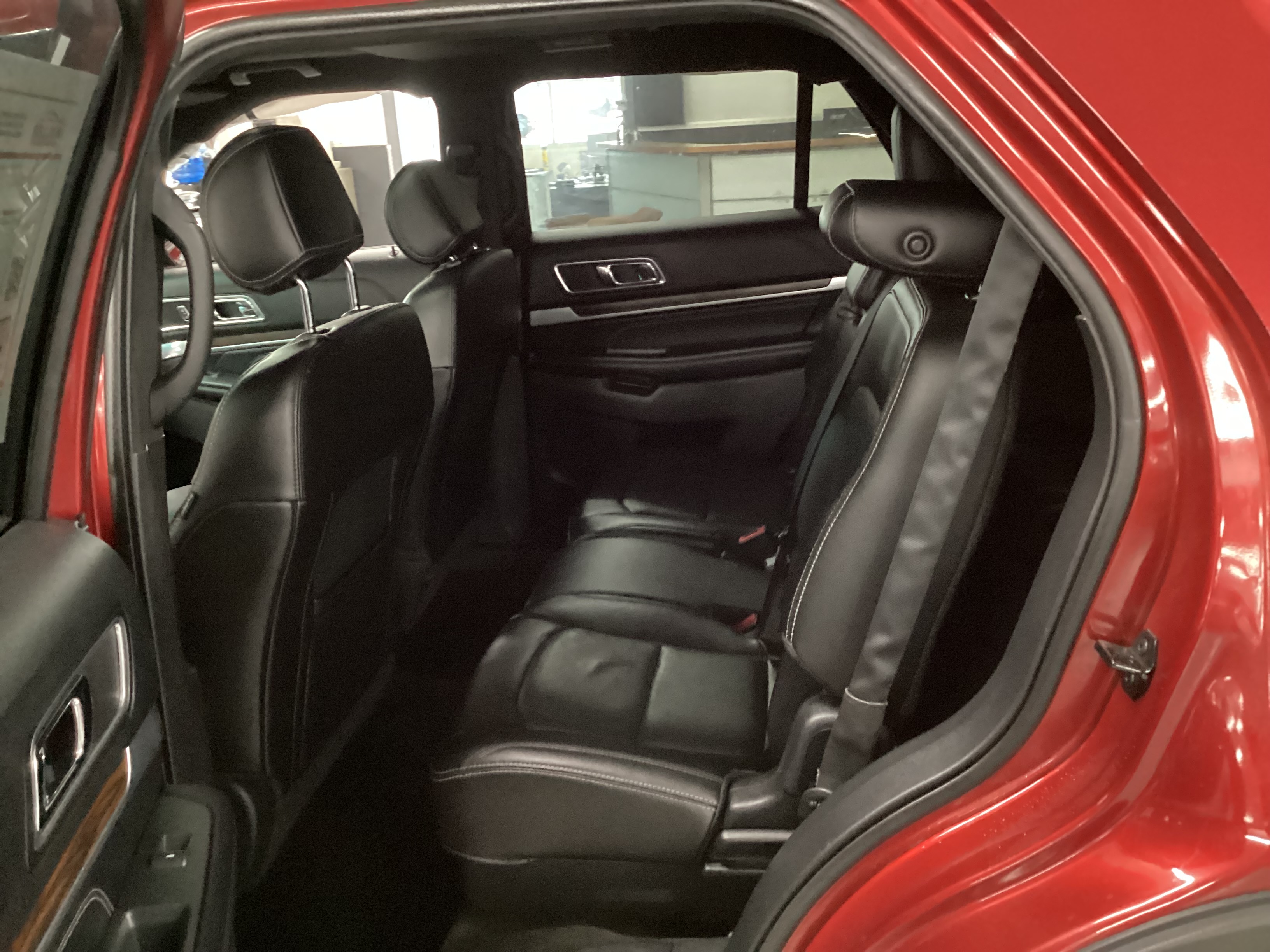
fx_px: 1137
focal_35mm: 31
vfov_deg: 45.4
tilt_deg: -20.6
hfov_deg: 58.4
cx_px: 635
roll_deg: +3.7
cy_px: 476
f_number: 2.4
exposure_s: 1/17
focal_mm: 3.3
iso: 800
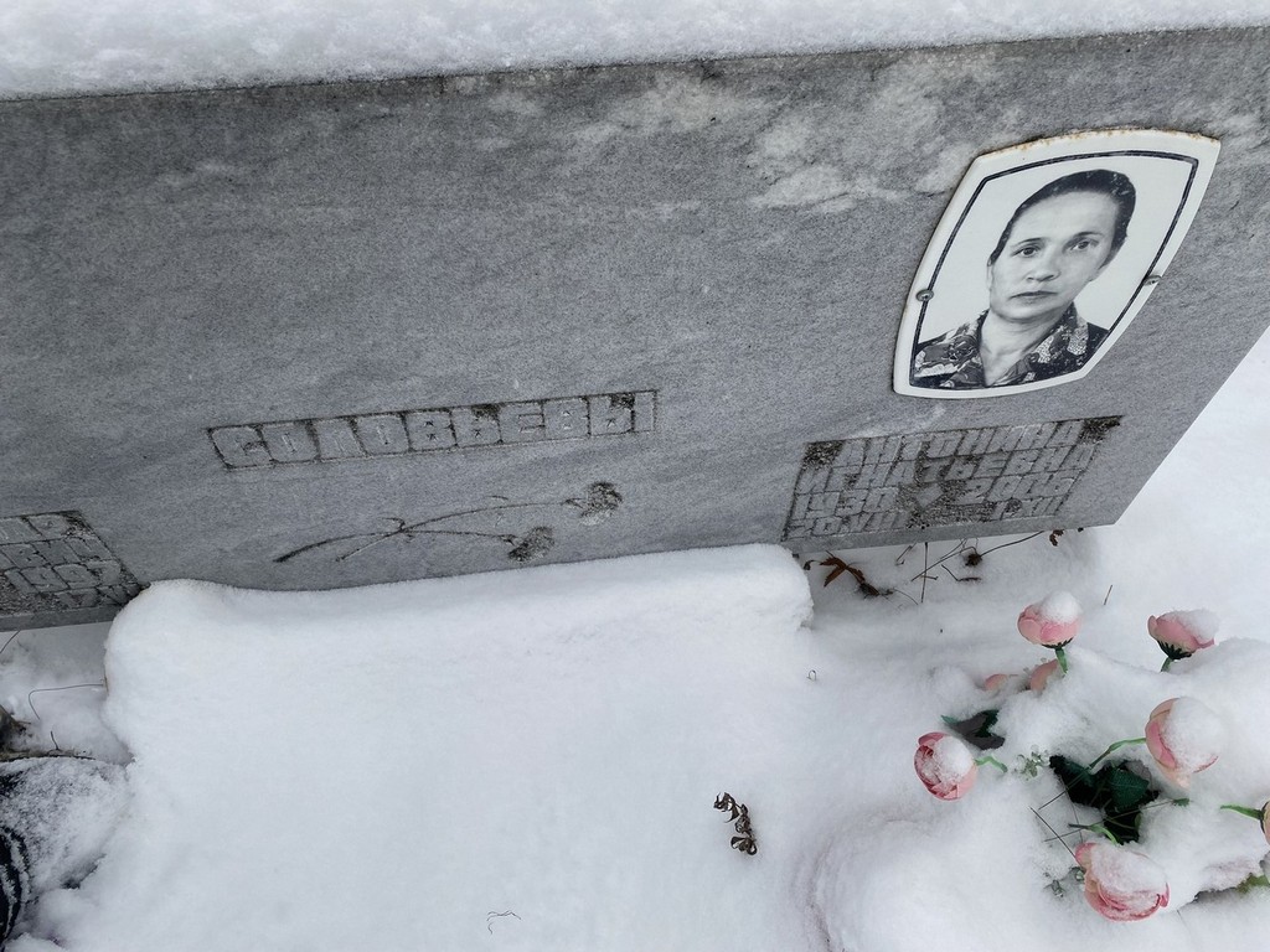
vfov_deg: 53.1
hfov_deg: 67.3
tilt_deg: -51.7
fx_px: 954
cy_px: 476
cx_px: 635
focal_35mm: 26
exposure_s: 1/405
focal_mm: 4.25
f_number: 1.8
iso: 32
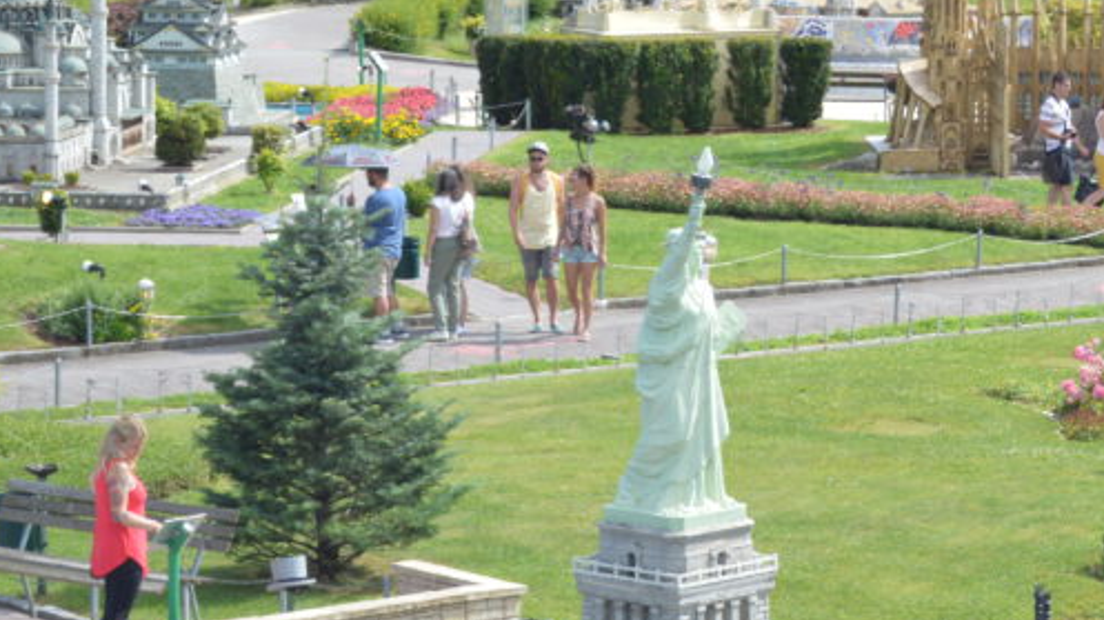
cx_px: 897
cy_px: 6
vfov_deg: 6.8
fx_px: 5211
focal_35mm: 178
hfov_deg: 12.0
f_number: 5.6
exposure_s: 1/200
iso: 100
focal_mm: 55
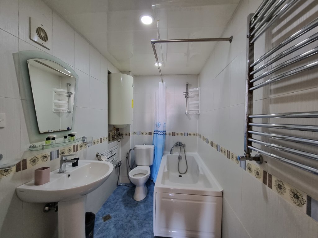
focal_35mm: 13
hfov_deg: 106.2
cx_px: 159
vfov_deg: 89.9
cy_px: 119
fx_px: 119
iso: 320
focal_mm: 2.2
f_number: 2.2
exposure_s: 1/50
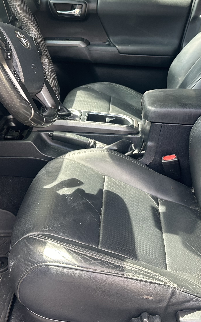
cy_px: 112
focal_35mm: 46
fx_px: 403
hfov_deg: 28.0
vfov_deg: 43.0
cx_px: 94
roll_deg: -5.9
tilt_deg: -19.7
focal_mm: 6.86
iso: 80
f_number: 1.78
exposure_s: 1/121
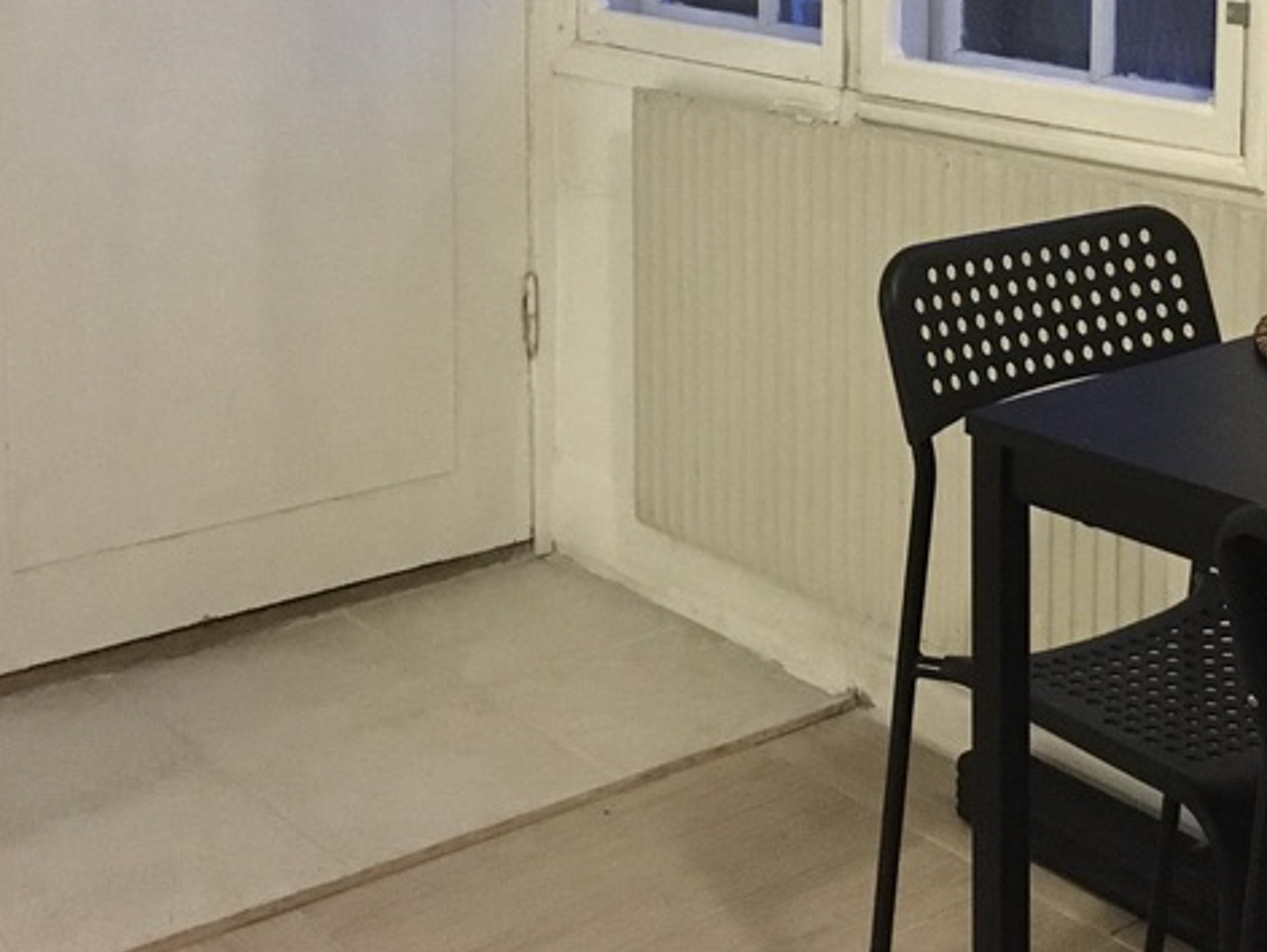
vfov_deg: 22.4
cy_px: 5
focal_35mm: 63
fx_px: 2308
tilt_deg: -5.2
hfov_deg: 30.5
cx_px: 834
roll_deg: -1.5
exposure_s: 1/17
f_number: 2.2
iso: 250
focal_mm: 4.15
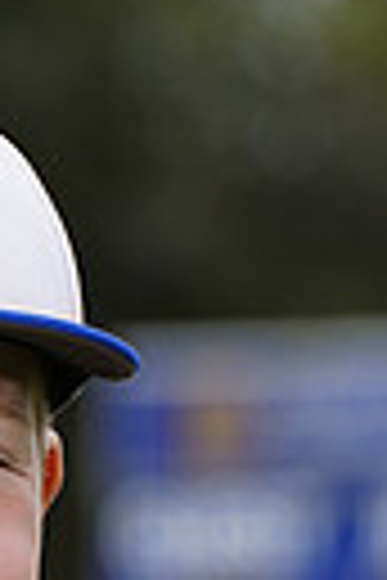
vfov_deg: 2.3
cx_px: 74
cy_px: 1093
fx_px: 14108
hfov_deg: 1.6
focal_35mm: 875
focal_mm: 194
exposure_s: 1/250
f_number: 6.3
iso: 100
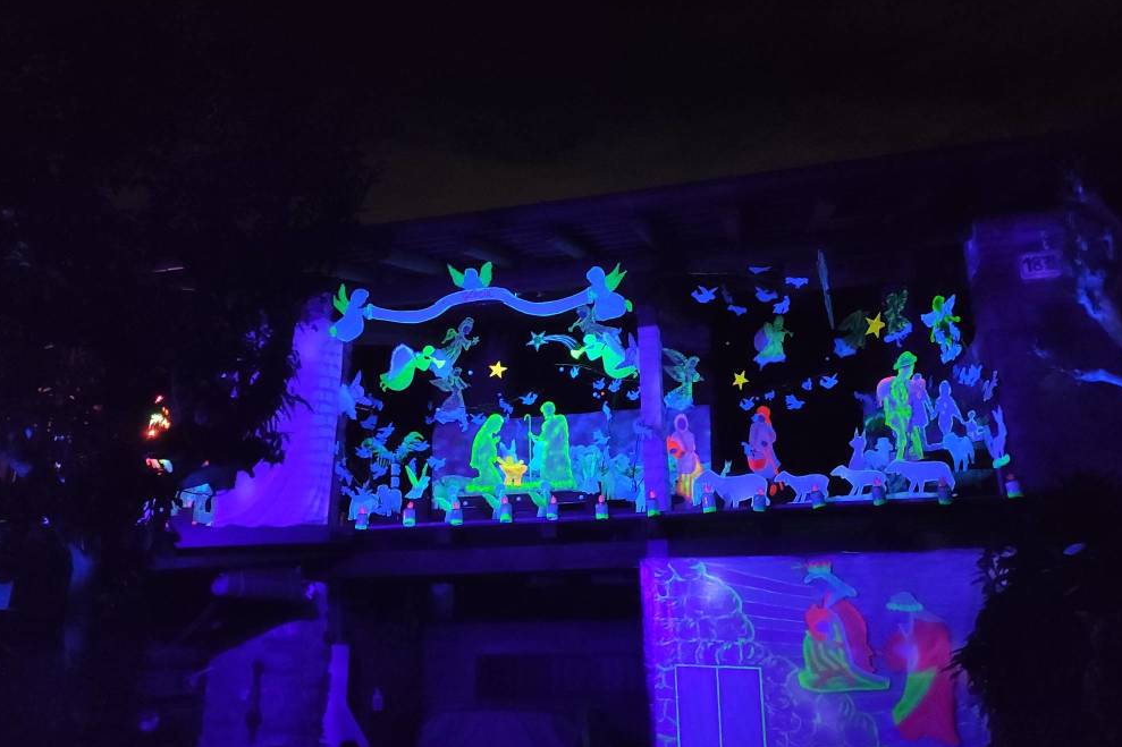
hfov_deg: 65.5
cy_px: 368
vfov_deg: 46.4
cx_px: 573
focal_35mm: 28
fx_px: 872
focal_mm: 4.77
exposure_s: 1/14
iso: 5561
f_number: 1.75
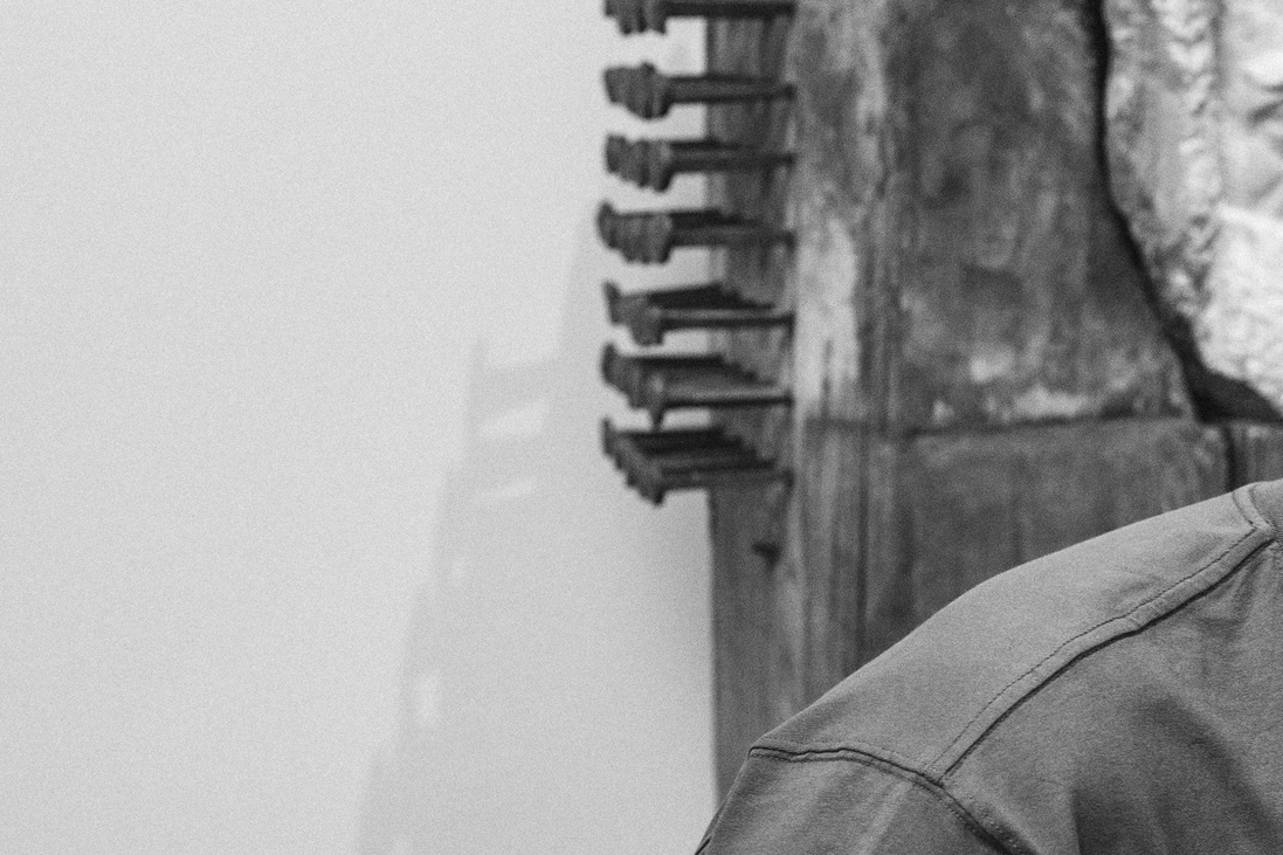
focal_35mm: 83
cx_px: 1283
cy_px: 453
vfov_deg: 16.4
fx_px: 2957
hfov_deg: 23.5
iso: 2500
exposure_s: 1/320
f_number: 3.5
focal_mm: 35
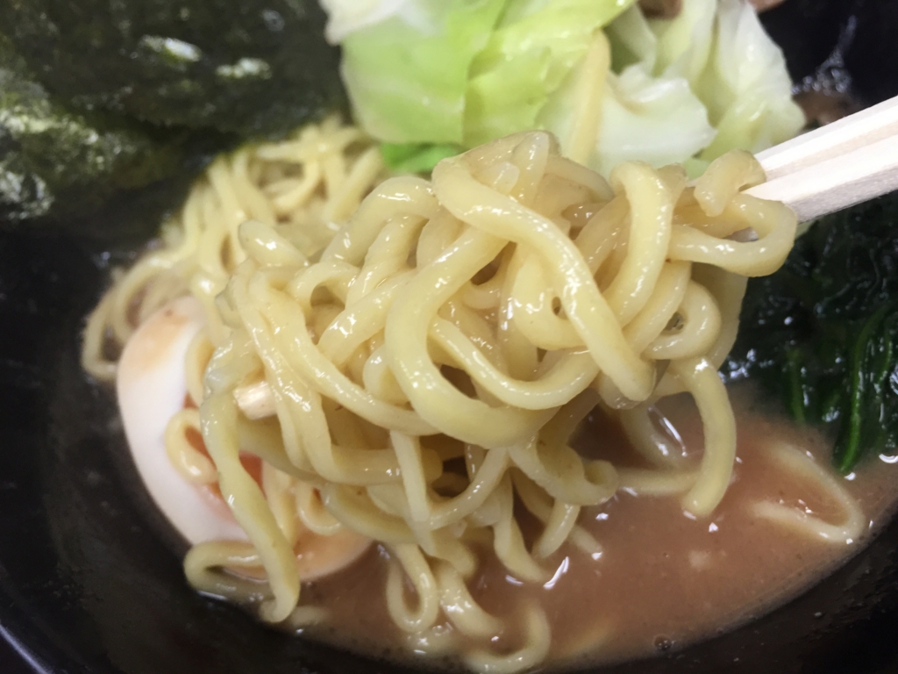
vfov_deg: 48.2
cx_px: 449
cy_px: 337
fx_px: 752
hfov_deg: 61.7
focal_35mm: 29
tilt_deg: -51.5
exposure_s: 1/30
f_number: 2.2
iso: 100
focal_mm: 4.15
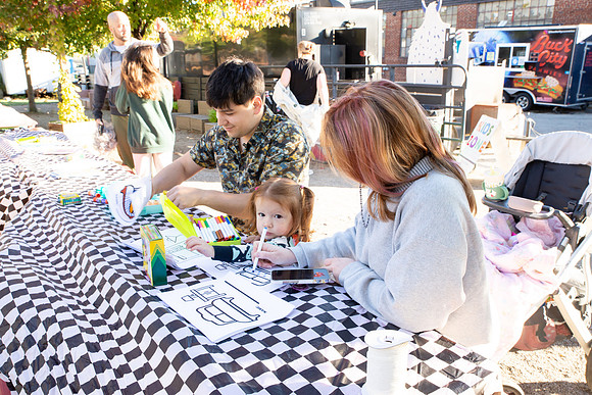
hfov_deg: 60.3
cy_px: 198
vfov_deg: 42.3
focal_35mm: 31
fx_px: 510
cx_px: 296
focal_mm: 31
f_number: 10
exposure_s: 1/125
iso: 640
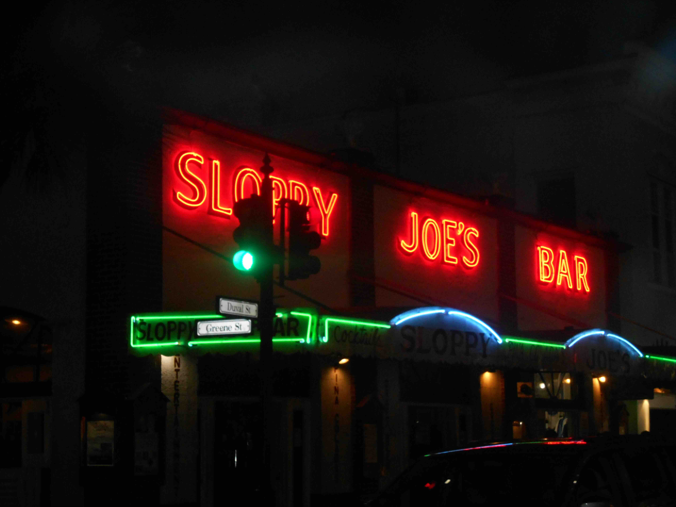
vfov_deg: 20.7
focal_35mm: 71
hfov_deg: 27.4
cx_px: 335
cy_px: 252
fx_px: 1387
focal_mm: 12.5
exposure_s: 1/60
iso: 360
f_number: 4.5
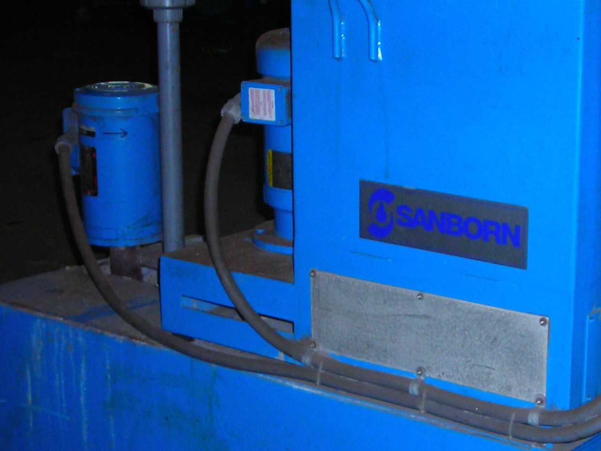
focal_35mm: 80
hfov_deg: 24.2
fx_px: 1389
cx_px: 435
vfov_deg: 18.4
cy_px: 296
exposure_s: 1/60.1
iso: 131
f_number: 3.2
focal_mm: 6.3
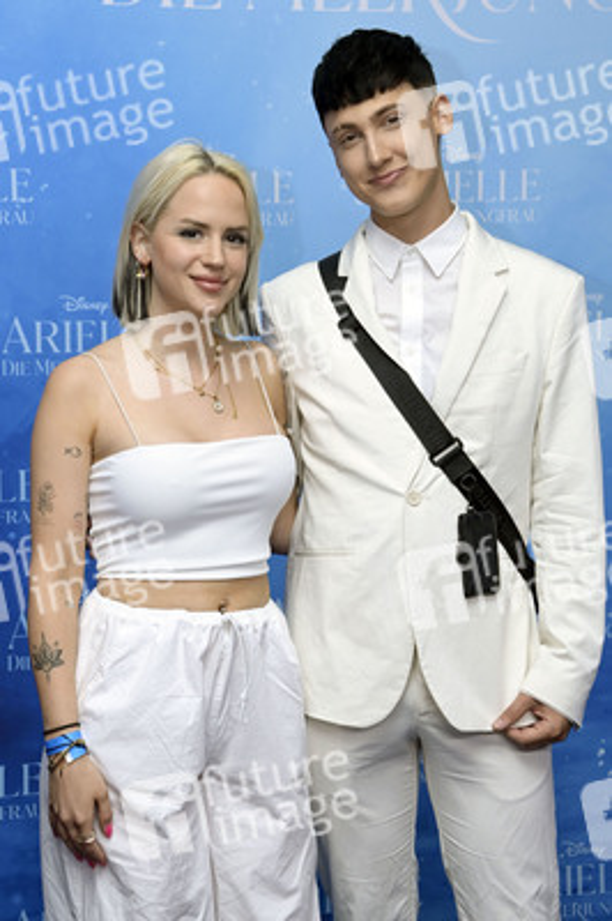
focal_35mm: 72
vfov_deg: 28.1
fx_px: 1839
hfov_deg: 18.9
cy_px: 460
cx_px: 306
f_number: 7.1
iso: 2000
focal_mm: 72
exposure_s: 1/200
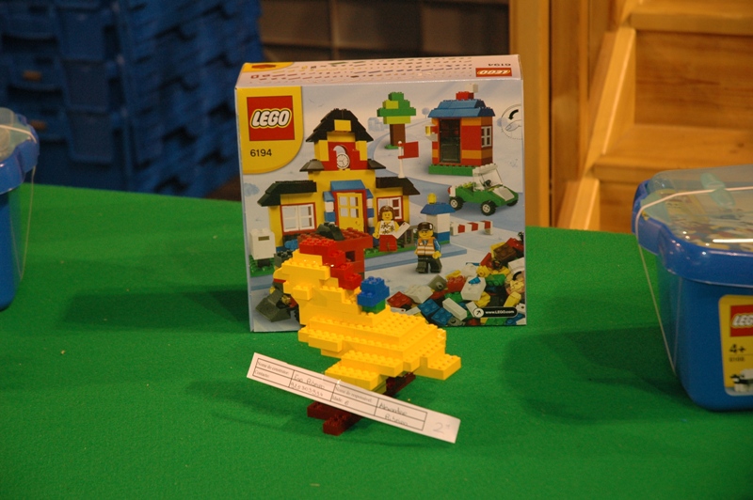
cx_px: 376
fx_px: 2194
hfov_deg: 19.5
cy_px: 250
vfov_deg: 13.0
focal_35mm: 105
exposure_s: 1/80
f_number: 4.5
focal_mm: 70
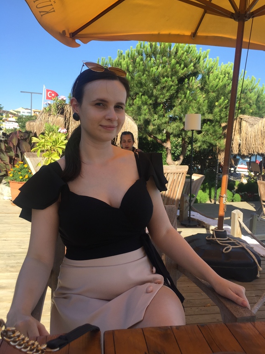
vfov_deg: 58.4
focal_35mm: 31
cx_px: 139
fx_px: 317
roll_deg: -1.5
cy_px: 176
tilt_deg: -5.9
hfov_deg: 45.4
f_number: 2.2
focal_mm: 4.15
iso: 32
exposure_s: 1/879
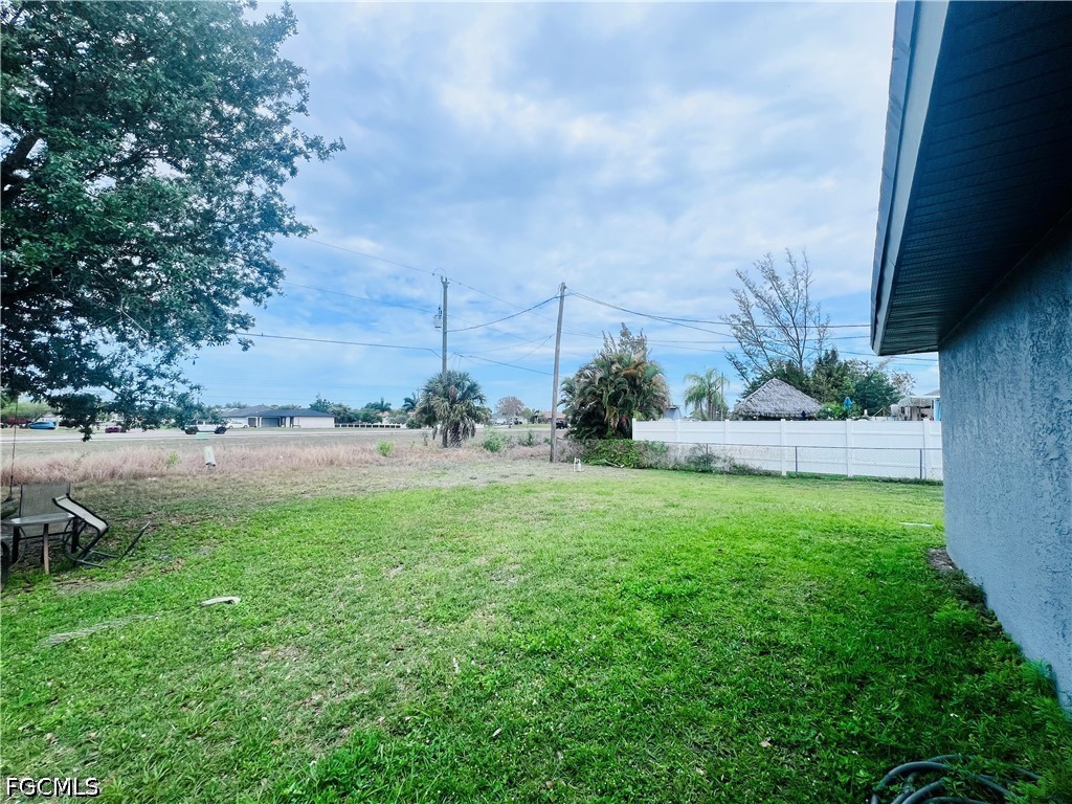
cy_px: 402
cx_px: 536
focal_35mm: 13
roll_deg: -0.8
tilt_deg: +1.3
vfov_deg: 89.9
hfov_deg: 106.2
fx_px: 403
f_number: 1.8
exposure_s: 1/2273
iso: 32
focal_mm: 1.57
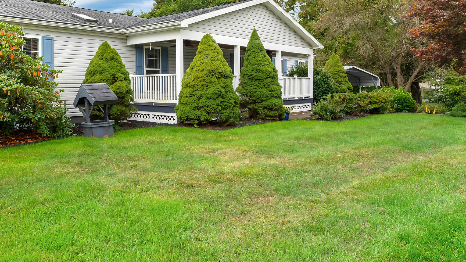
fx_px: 358
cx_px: 145
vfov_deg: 39.6
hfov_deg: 63.9
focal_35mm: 29
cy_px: 84
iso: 250
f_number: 7.1
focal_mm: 16
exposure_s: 1/400
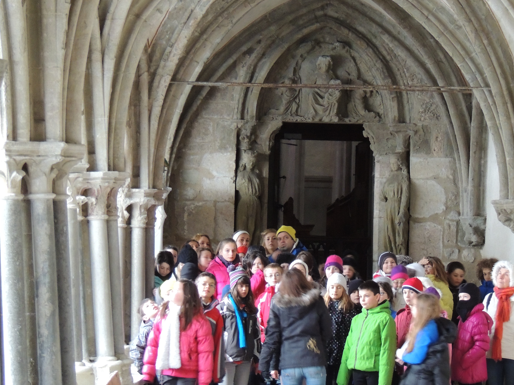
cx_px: 313
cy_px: 234
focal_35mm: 133
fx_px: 1975
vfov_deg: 11.1
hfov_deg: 14.8
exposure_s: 1/13
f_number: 4.1
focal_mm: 17.8
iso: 800
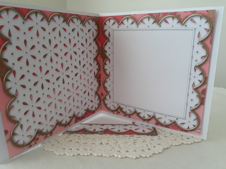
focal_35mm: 27
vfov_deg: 51.3
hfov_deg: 65.4
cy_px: 84
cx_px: 113
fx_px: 176
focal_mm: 3.6
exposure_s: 1/50
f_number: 1.9
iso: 160
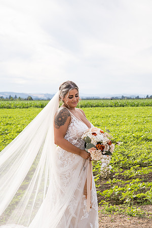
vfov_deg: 30.5
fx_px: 418
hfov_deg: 20.6
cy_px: 114
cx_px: 76
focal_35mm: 66
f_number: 6.3
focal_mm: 66
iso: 160
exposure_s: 1/400
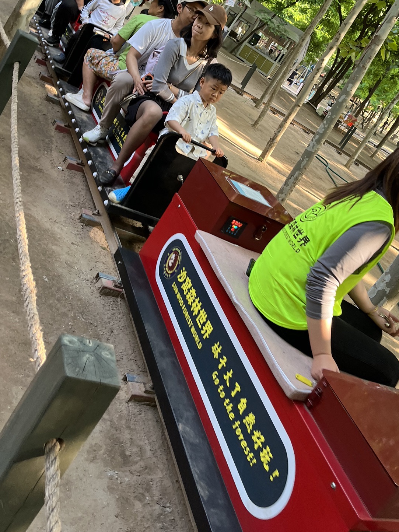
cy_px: 171
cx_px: 224
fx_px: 553
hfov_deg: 39.6
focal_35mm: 36
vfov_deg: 50.3
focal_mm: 5.1
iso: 125
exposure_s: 1/121
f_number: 1.6
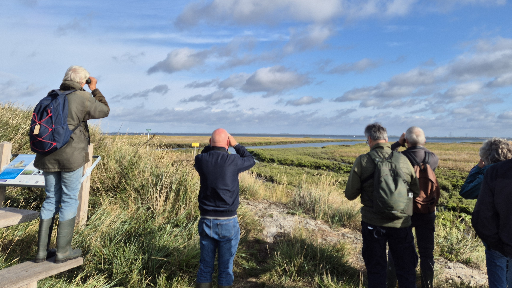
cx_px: 275
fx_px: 394
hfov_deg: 66.0
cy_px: 71
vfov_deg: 39.1
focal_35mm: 29
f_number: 1.8
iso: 25
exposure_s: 1/1824
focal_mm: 5.4
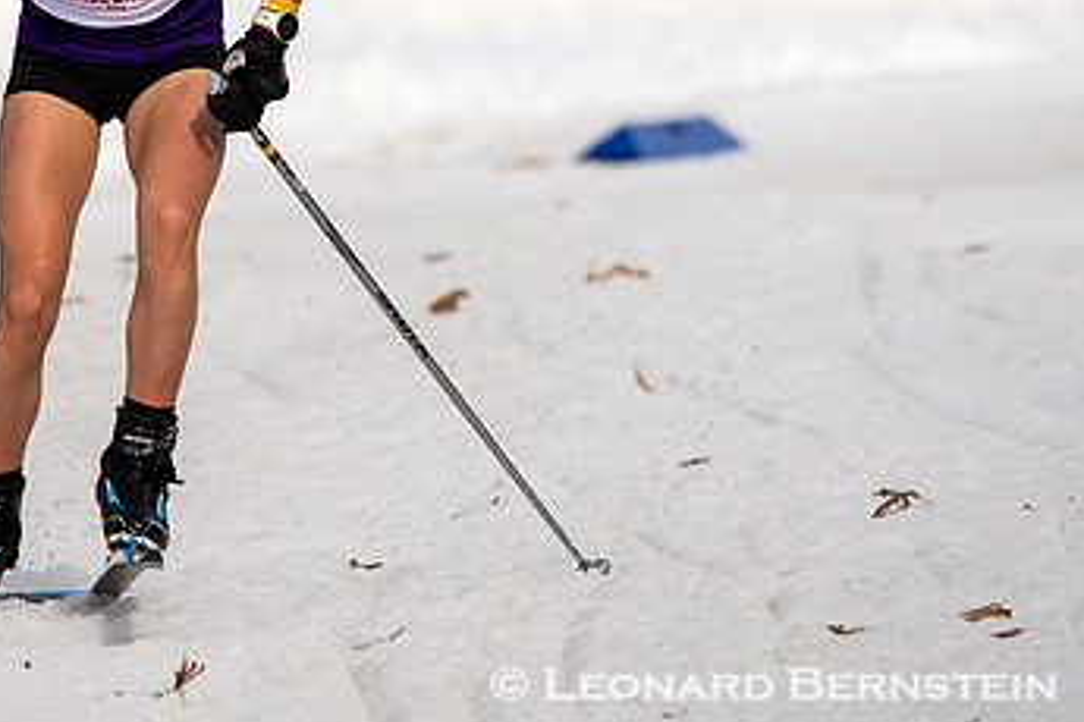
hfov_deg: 2.7
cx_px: 192
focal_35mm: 757
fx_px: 22792
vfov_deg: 1.8
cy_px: 149
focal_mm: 300
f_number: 5.6
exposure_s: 1/2500
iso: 400
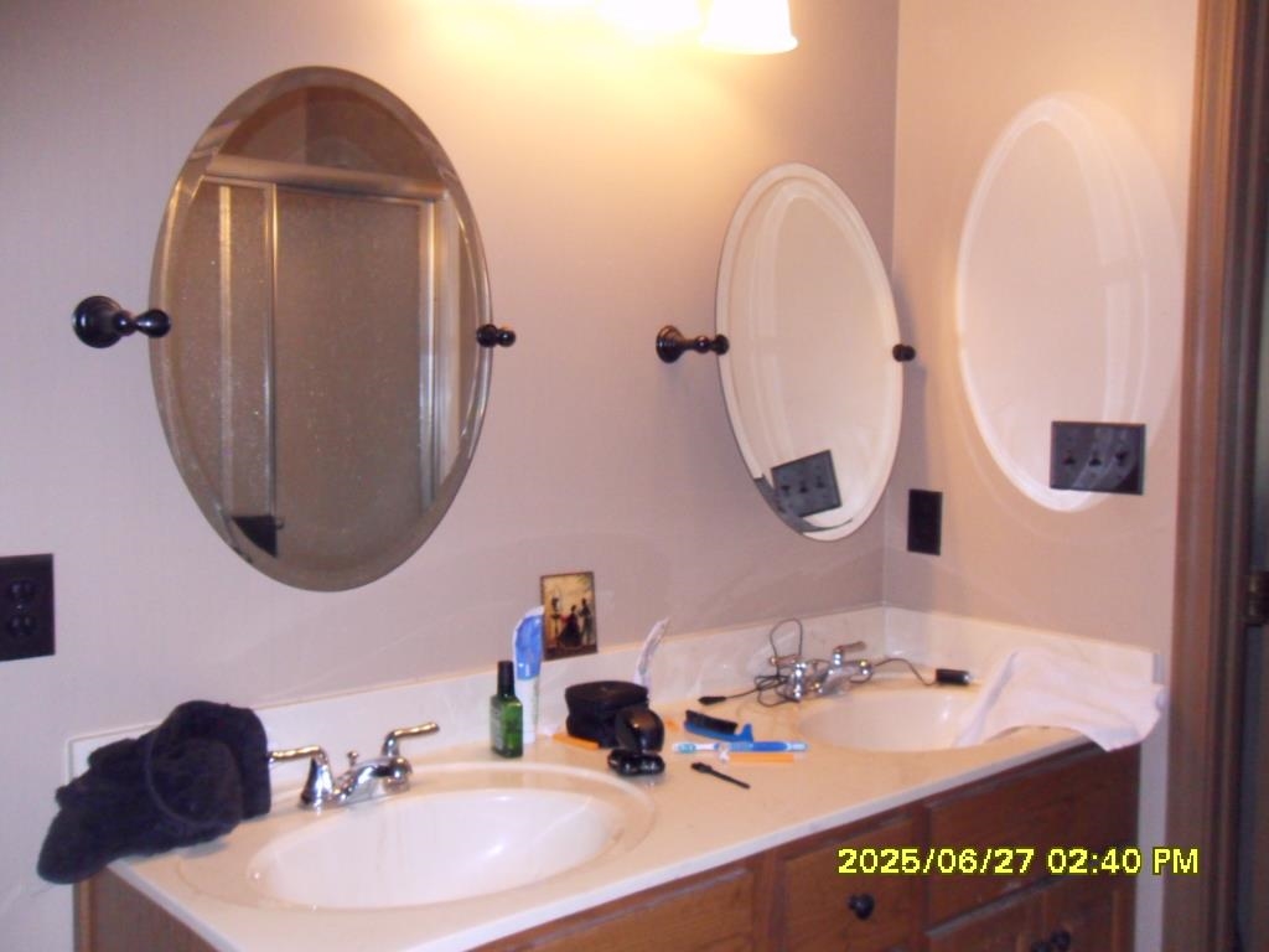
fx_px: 1283
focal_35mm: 35
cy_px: 476
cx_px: 634
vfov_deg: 40.7
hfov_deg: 52.6
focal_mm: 6.3
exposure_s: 1/45
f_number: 3.5
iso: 400
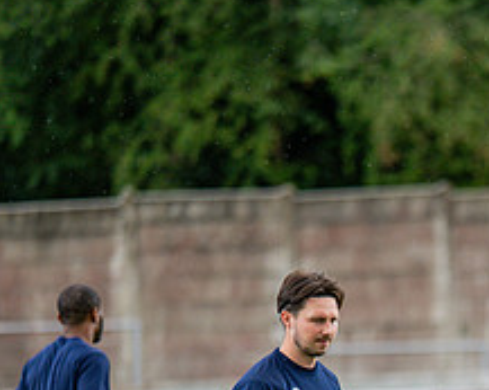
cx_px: 599
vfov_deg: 3.9
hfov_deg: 4.9
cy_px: 440
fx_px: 5709
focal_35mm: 395
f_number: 1.8
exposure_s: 1/1600
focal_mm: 135
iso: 400
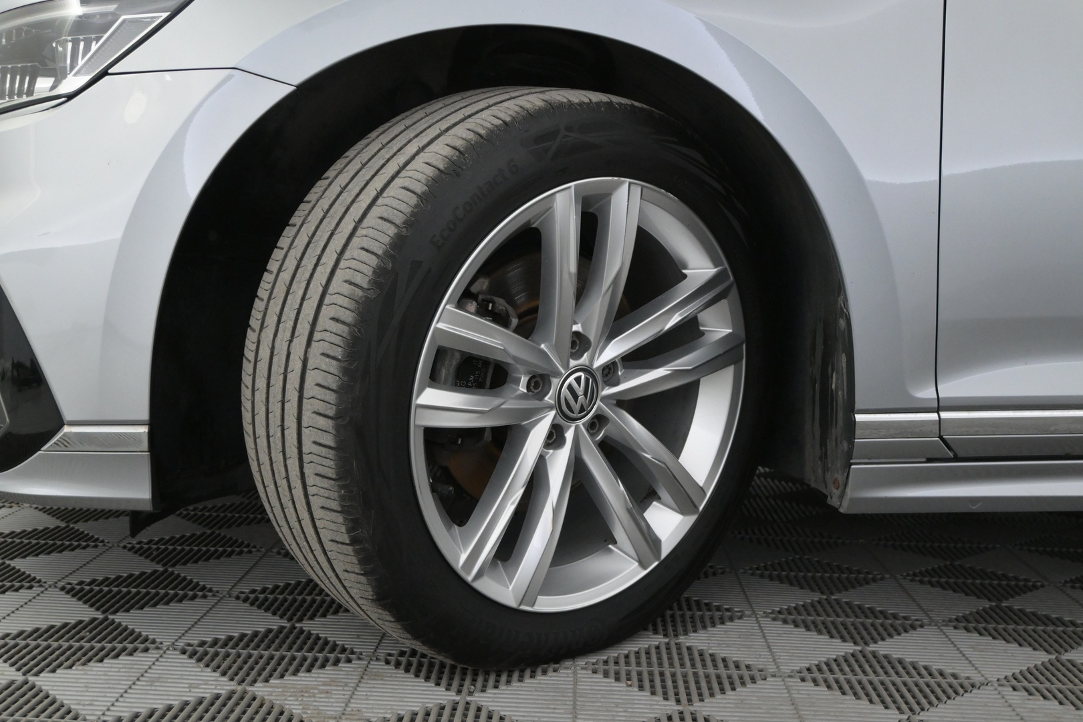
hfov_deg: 46.4
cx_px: 542
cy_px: 361
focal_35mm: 42
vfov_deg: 31.9
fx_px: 1263
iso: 2500
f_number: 5
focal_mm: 28
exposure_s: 1/100
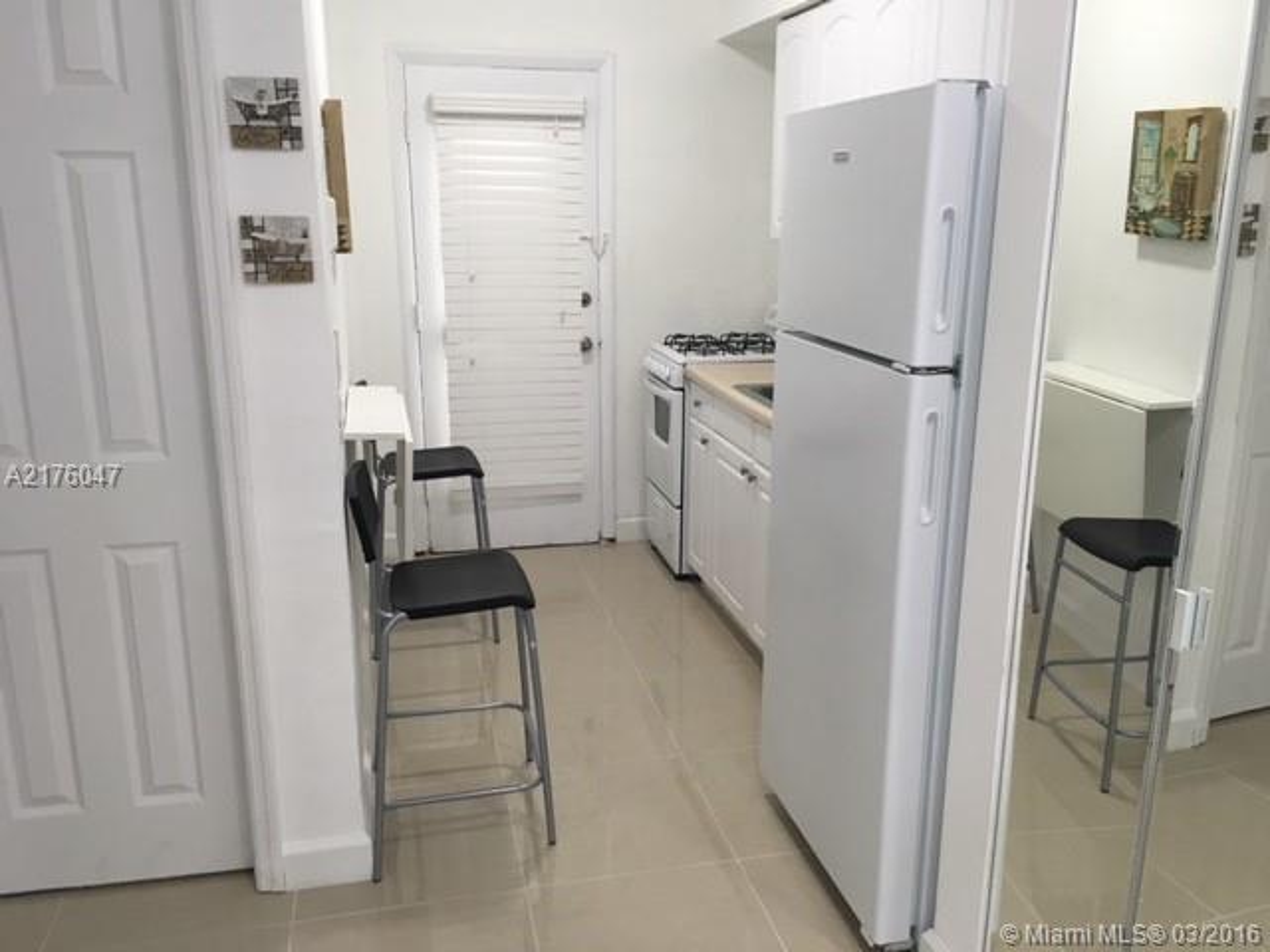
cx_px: 635
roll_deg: -0.8
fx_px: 1064
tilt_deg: -12.8
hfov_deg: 61.7
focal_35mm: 29
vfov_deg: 48.2
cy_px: 476
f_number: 2.2
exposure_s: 1/30
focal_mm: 4.15
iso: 80
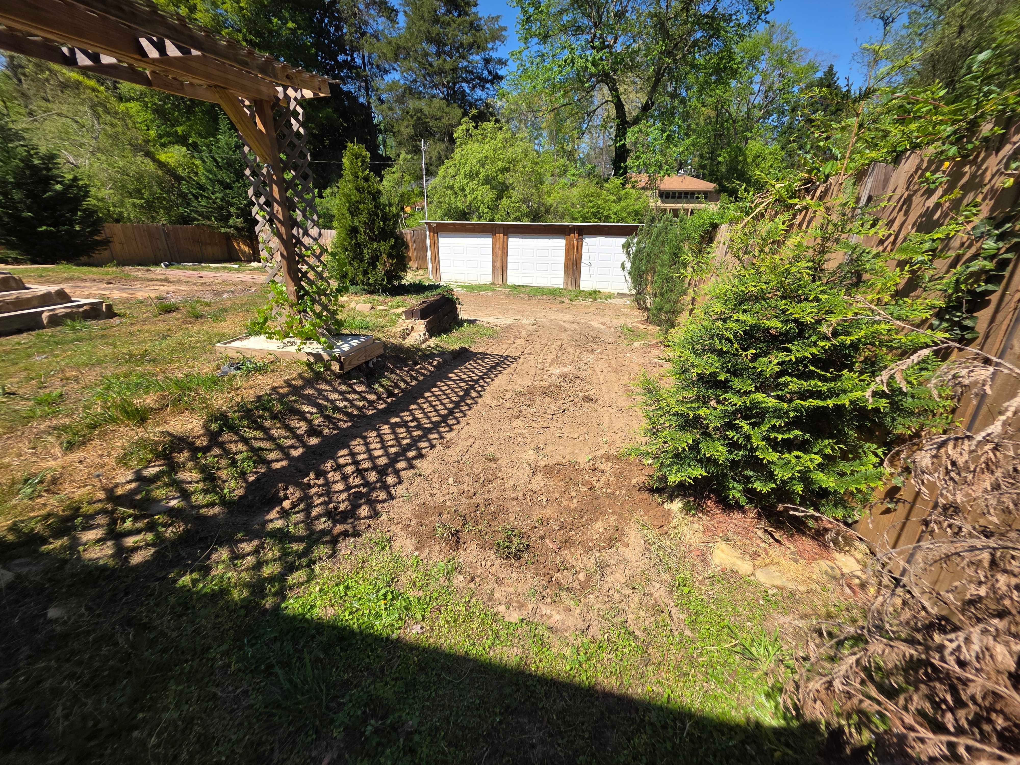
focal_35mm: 13
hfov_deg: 106.2
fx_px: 383
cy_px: 382
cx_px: 510
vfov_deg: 89.9
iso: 40
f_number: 1.9
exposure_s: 1/1667
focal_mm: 2.2
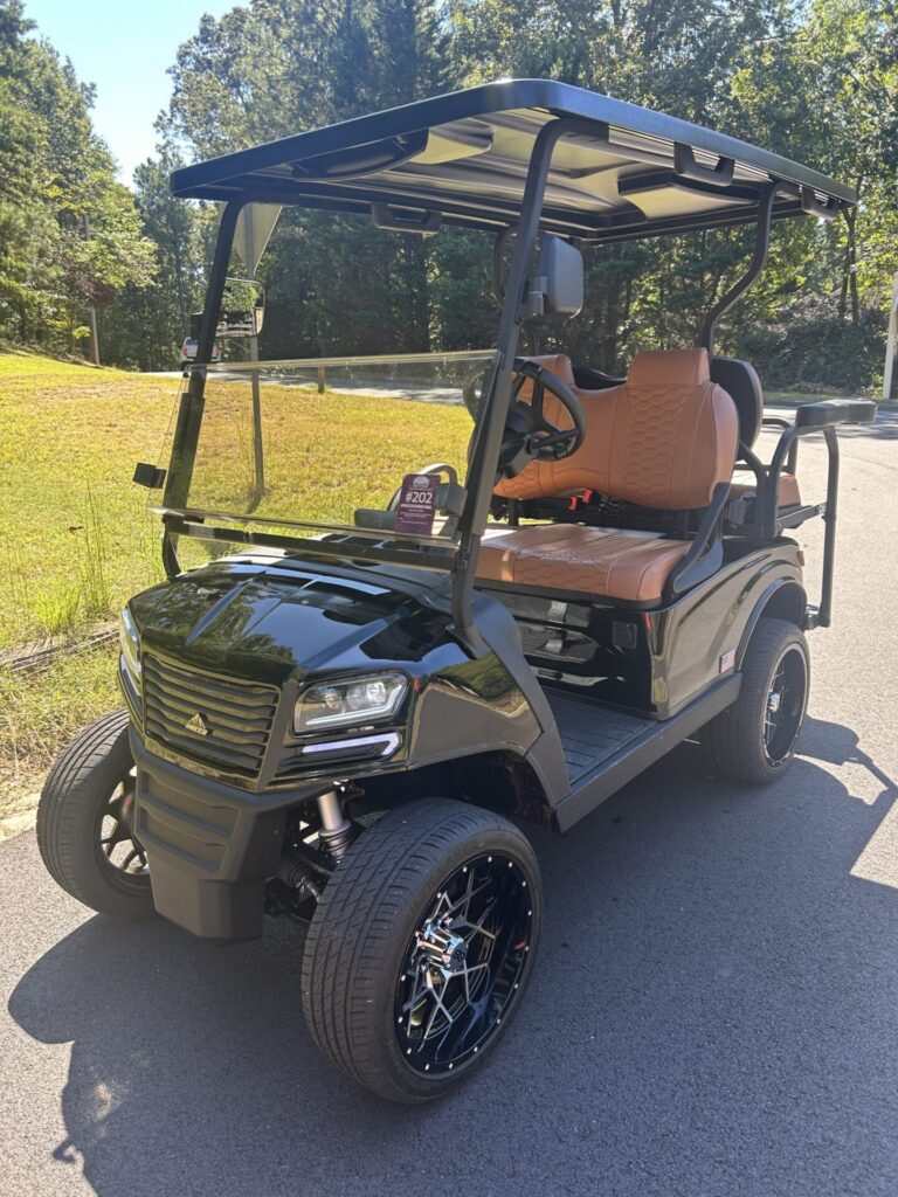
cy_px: 598
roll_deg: -0.4
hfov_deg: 53.1
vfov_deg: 67.3
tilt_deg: -12.9
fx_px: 899
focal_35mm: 26
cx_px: 449
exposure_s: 1/326
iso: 50
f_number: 1.5
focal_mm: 5.7
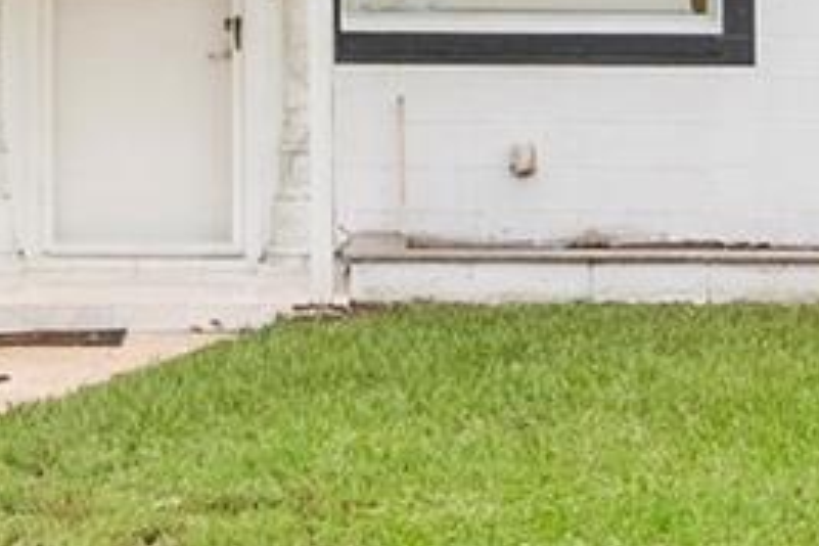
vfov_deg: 9.0
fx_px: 3412
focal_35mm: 150
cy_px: -120
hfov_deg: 13.7
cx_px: 503
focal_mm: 25
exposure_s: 1.3
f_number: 8
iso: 200
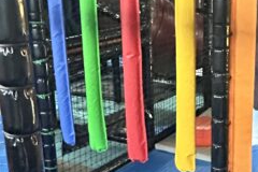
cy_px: 89
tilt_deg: -12.9
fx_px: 444
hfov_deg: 32.4
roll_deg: +2.1
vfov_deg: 21.9
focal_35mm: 62
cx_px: 135
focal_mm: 2.22
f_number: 2.2
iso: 2000
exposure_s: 1/25
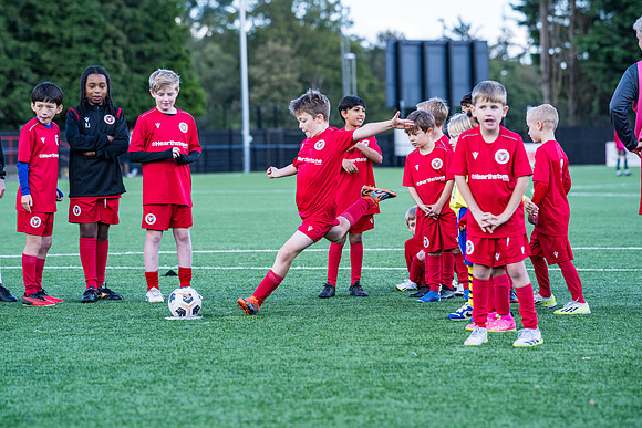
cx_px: 311
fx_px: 2482
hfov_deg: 14.7
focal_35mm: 139
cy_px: 214
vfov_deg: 9.9
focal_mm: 135
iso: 400
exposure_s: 1/640
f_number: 4
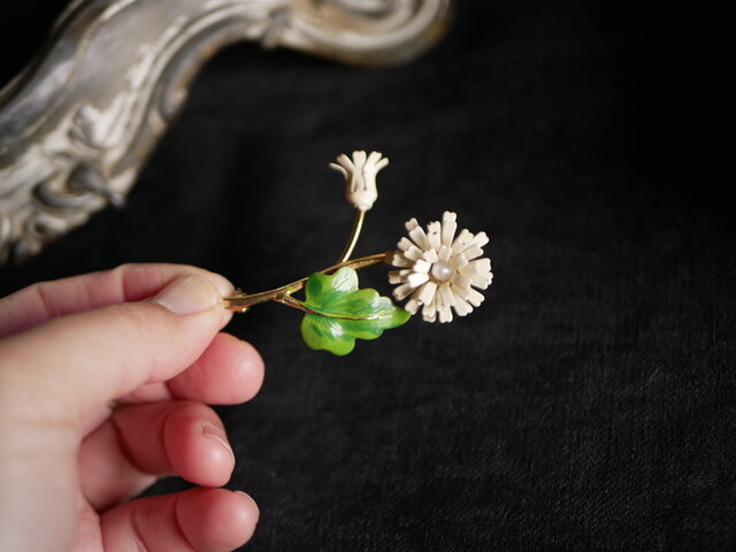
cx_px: 368
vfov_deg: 29.1
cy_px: 276
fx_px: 1063
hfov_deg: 38.2
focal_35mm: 50
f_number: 1.7
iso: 250
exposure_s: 1/125
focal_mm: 25
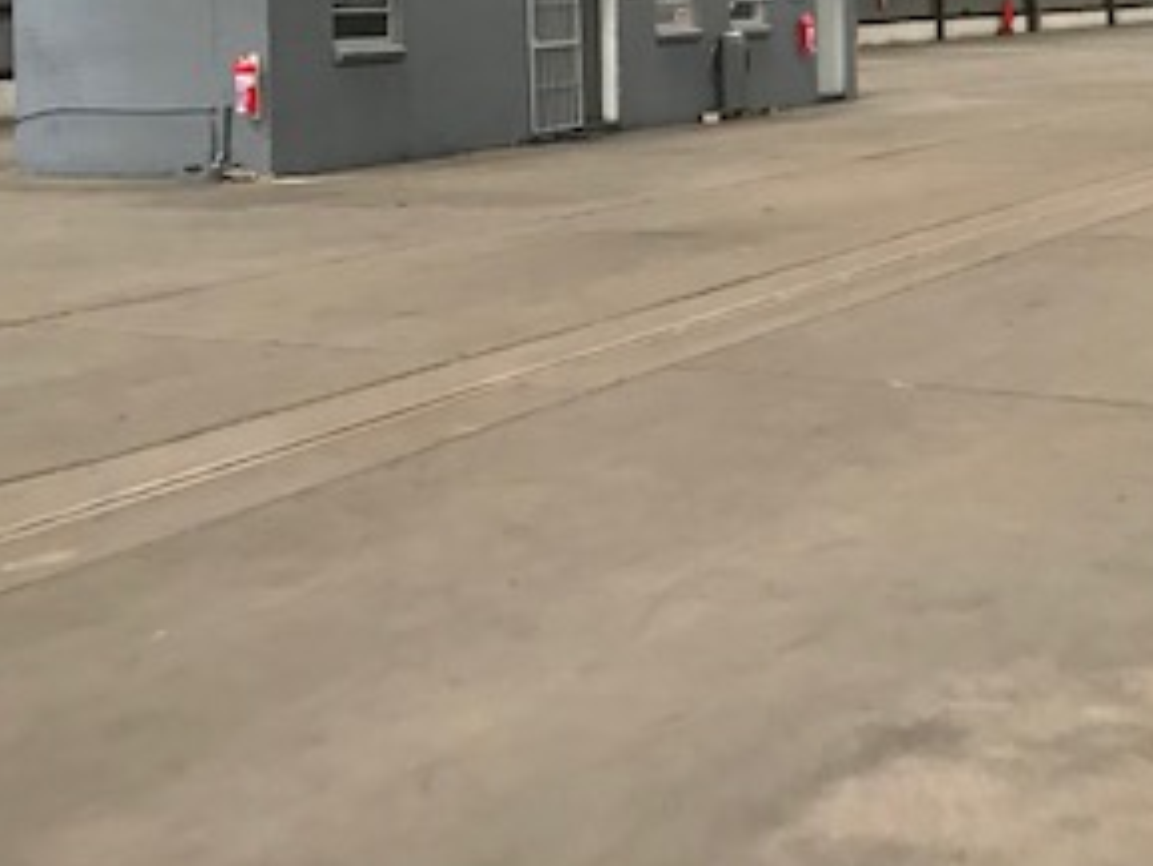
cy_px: 24
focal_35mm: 62
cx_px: 886
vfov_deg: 22.8
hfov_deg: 30.6
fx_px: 2066
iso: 100
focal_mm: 3.99
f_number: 1.8
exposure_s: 1/9
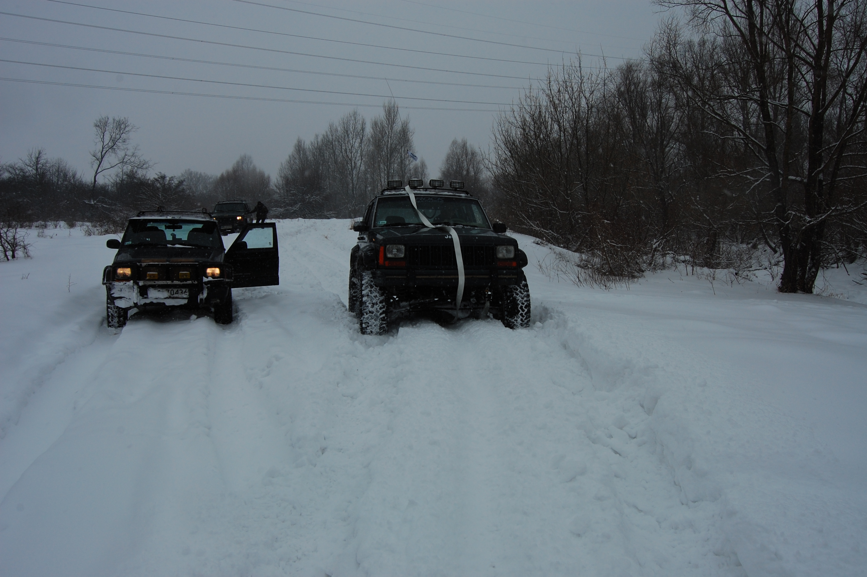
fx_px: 650
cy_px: 288
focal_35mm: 27
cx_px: 434
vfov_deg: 47.8
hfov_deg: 67.4
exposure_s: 1/400
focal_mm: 18
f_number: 10
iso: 200
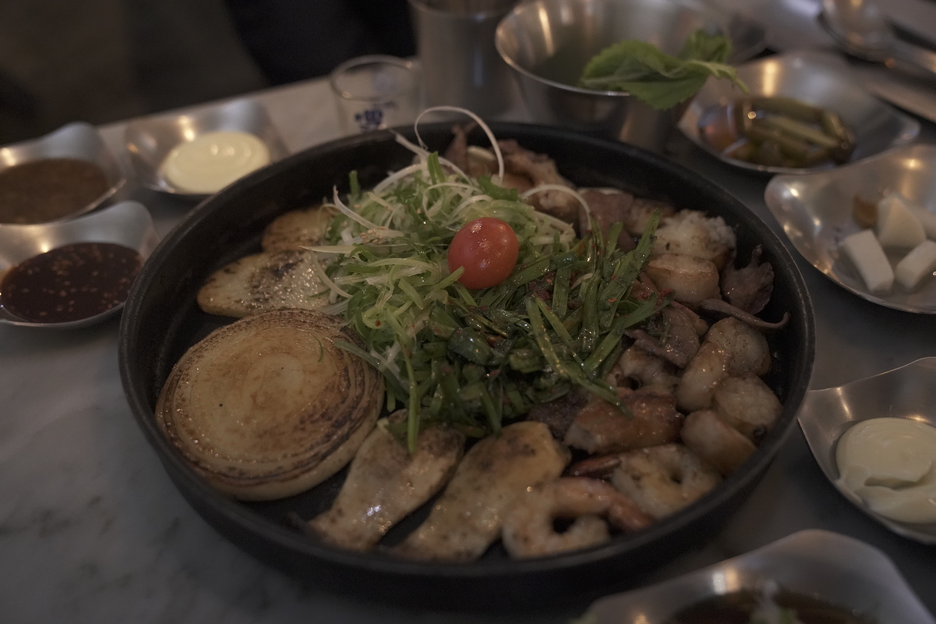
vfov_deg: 33.4
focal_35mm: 40
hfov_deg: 48.5
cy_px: 312
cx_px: 468
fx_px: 1040
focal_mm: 40
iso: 8000
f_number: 3.2
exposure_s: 1/160
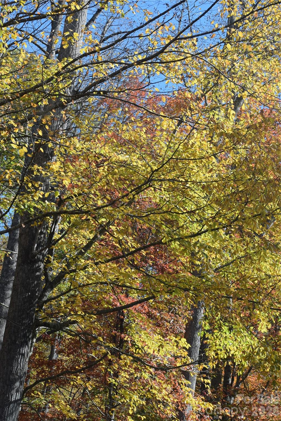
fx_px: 966
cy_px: 210
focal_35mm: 82
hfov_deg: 16.6
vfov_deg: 24.6
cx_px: 140
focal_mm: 55
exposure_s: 1/250
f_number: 8
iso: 400
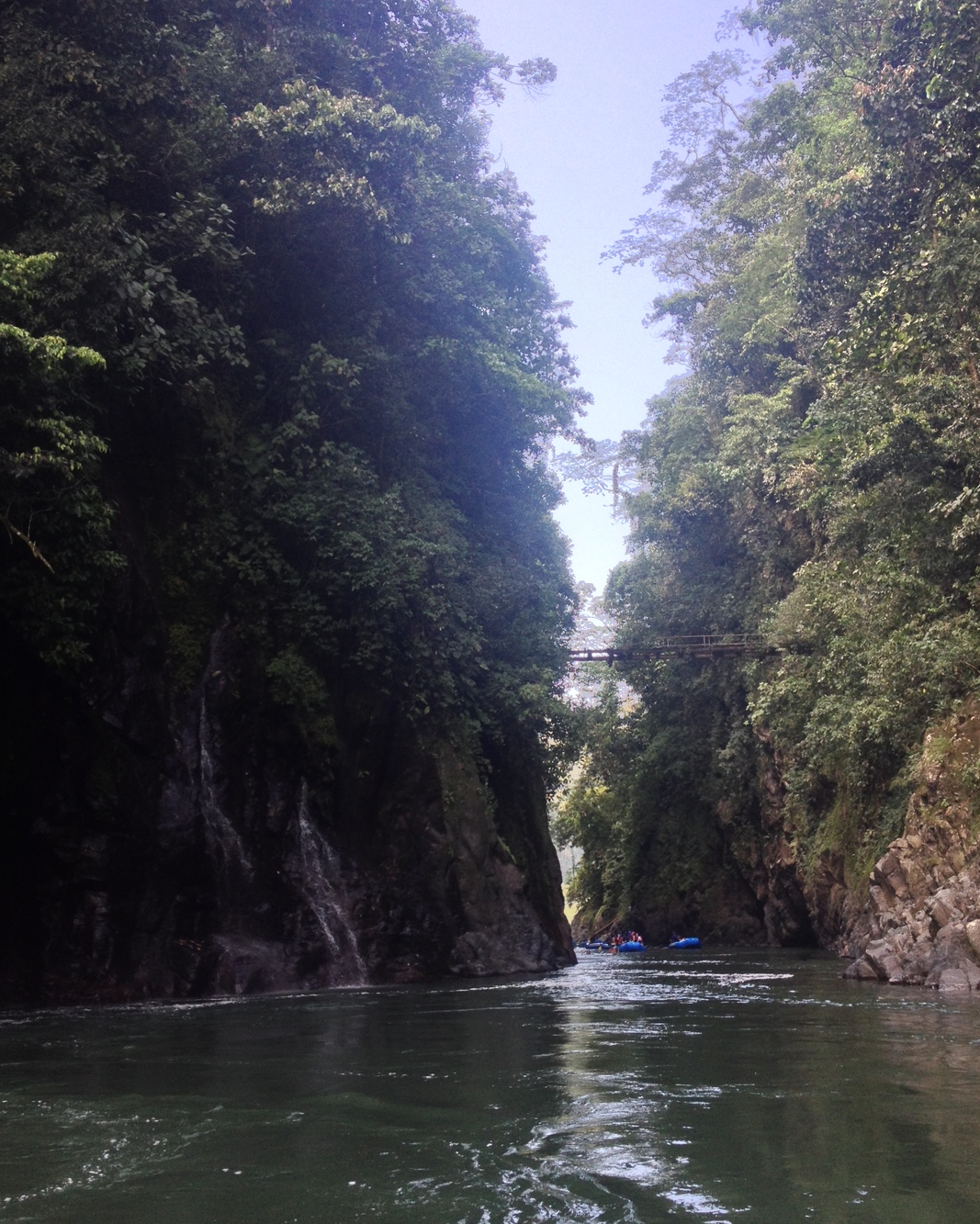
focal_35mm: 41
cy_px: 617
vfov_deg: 44.8
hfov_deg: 36.5
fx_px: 1486
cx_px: 493
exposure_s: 1/193
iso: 50
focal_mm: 4.28
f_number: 2.4
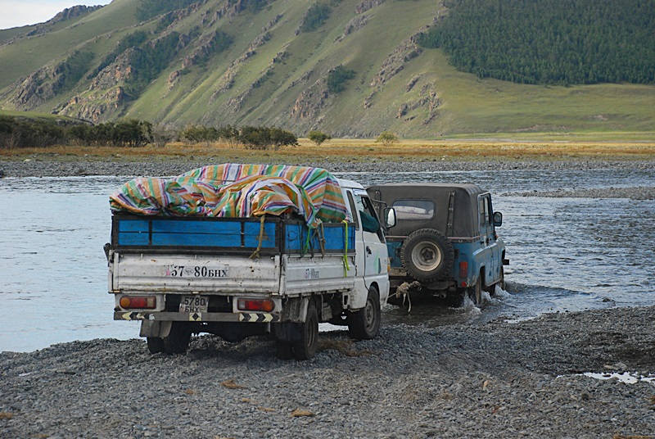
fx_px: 1913
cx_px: 328
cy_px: 220
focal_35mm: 105
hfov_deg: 19.4
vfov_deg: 13.1
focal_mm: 70
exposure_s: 1/640
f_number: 5.6
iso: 400
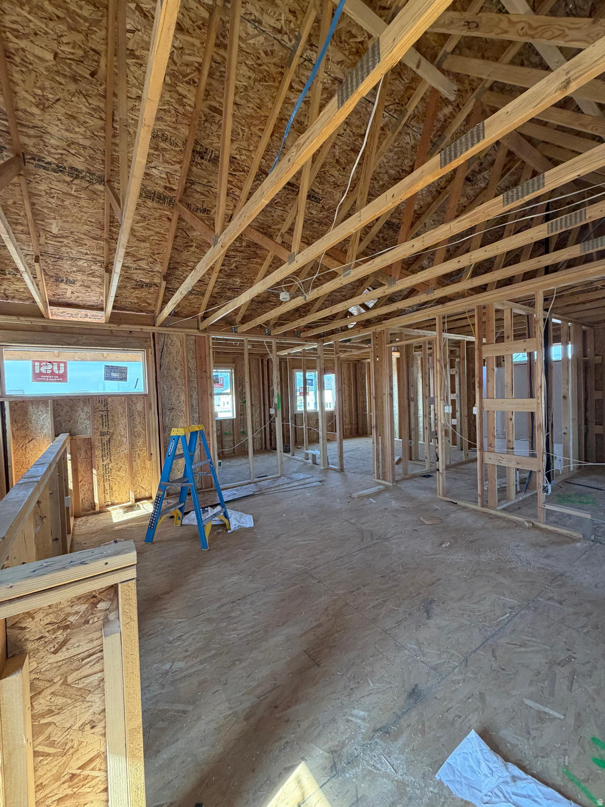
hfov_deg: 85.7
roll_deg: +1.7
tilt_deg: -1.0
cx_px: 302
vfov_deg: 102.1
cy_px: 404
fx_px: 326
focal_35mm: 14
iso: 250
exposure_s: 1/121
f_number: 2.2
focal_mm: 2.22
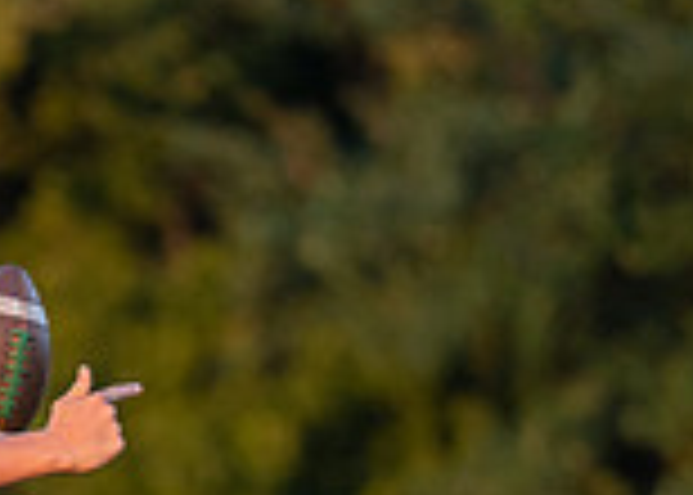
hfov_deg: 1.6
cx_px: -404
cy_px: 778
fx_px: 24917
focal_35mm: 1266
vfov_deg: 1.1
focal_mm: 200
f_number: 2.8
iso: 800
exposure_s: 1/1250
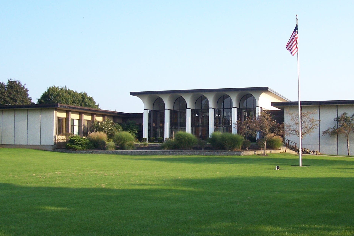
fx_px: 482
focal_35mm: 49
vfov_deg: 27.5
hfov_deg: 40.2
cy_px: 109
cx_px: 213
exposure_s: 1/500
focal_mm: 5.6
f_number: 2.7
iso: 80
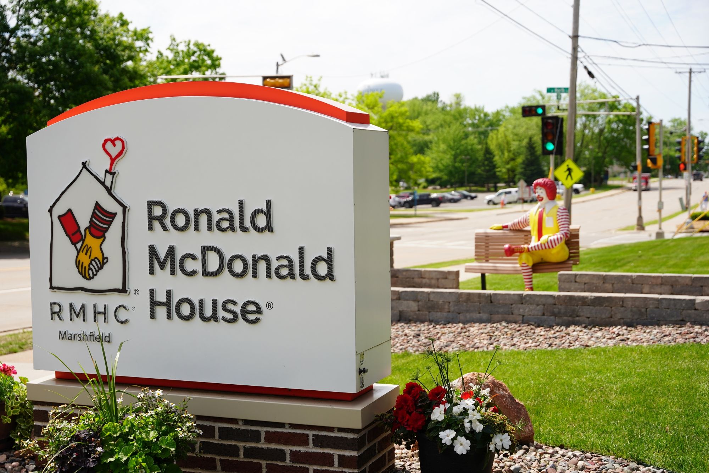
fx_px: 1006
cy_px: 236
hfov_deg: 38.8
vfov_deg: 26.4
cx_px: 354
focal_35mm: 51
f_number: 4
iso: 200
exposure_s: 1/1600
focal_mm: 51.1
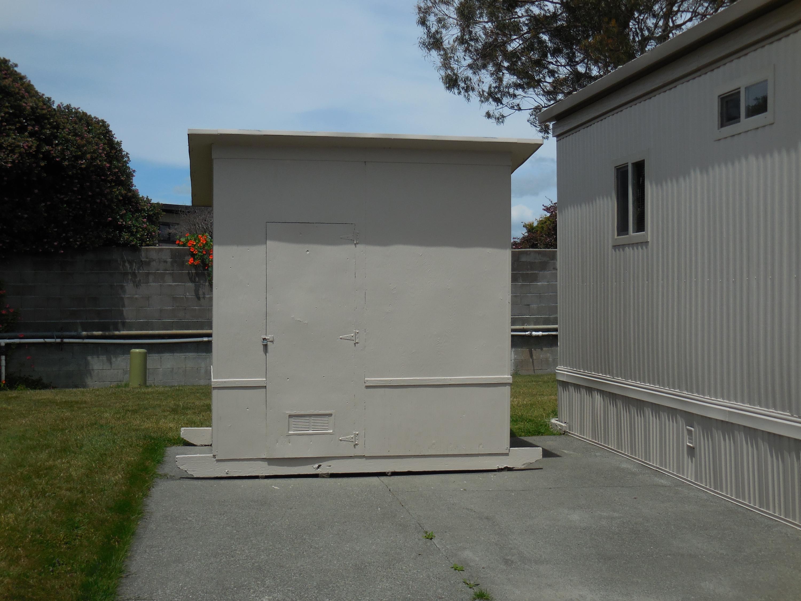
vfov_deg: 32.2
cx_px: 400
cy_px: 300
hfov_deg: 42.1
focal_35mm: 45
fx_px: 1041
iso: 125
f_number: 8.4
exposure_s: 1/640
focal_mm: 8.1
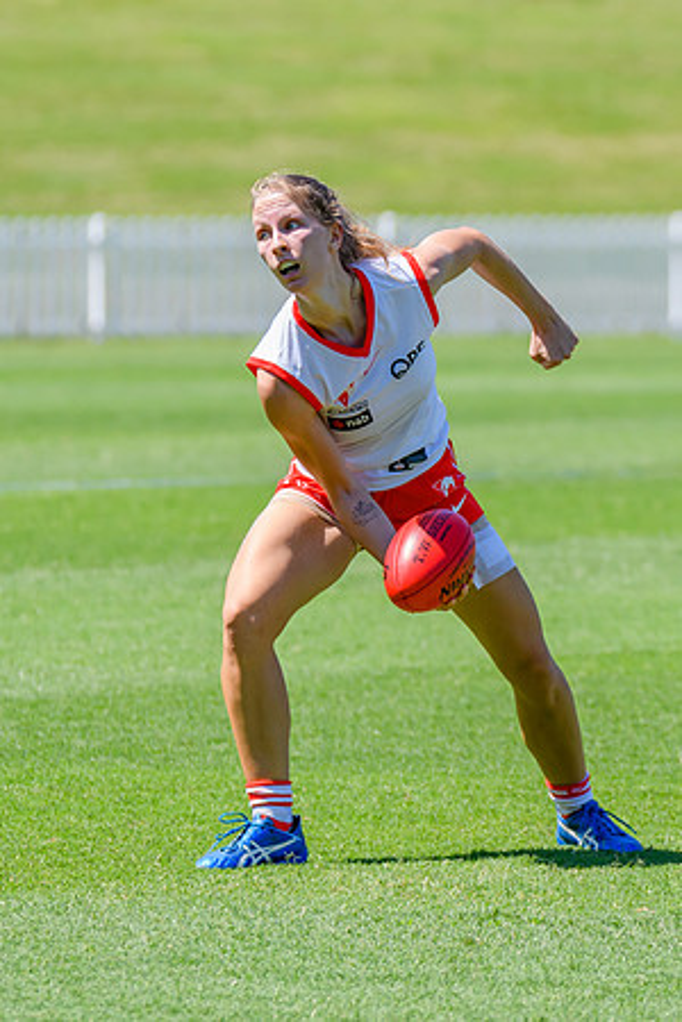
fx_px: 16307
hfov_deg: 2.4
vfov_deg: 3.6
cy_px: 394
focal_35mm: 574
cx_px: 443
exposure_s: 1/2000
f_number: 7.1
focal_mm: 280
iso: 800
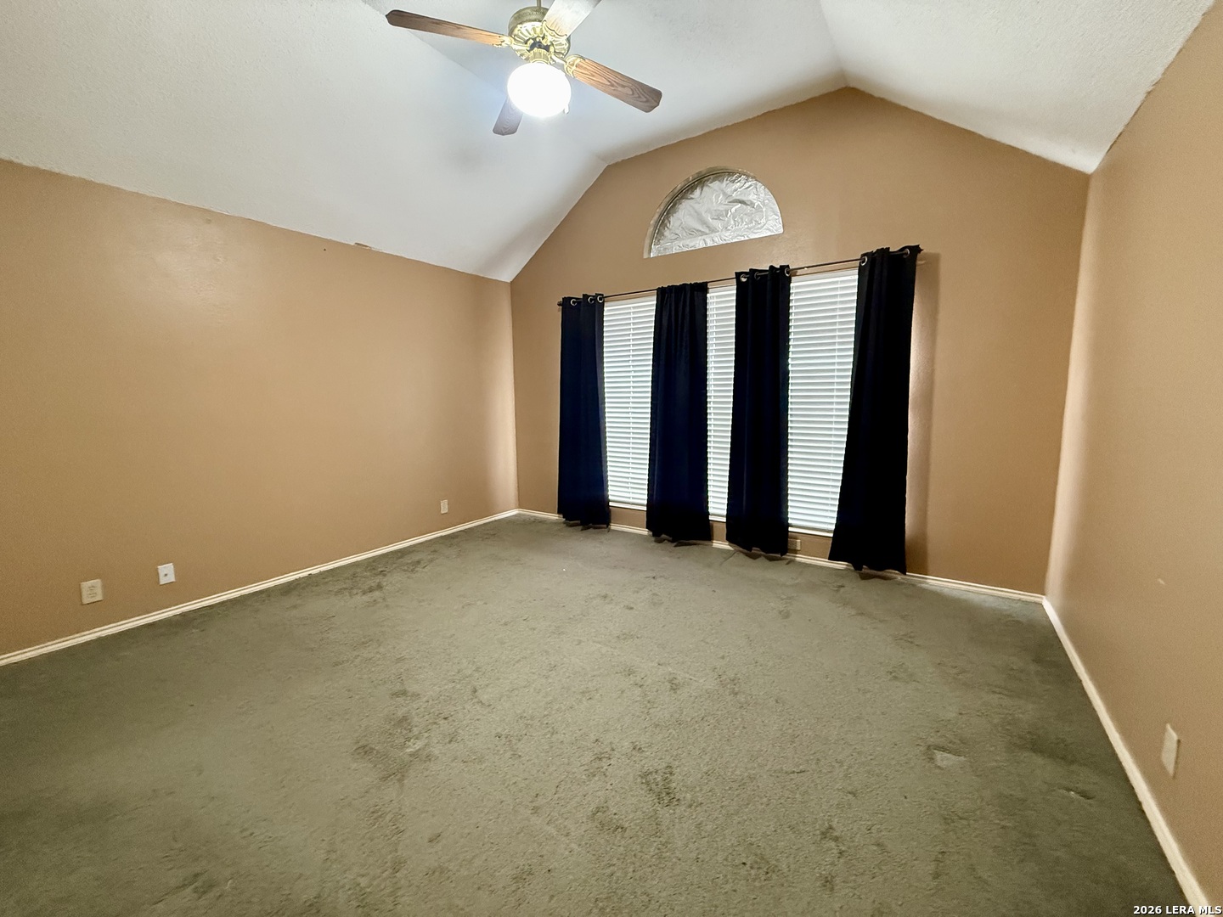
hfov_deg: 102.1
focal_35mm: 14
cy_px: 458
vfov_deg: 85.7
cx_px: 612
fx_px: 495
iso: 640
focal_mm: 2.22
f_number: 2.2
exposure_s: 1/60
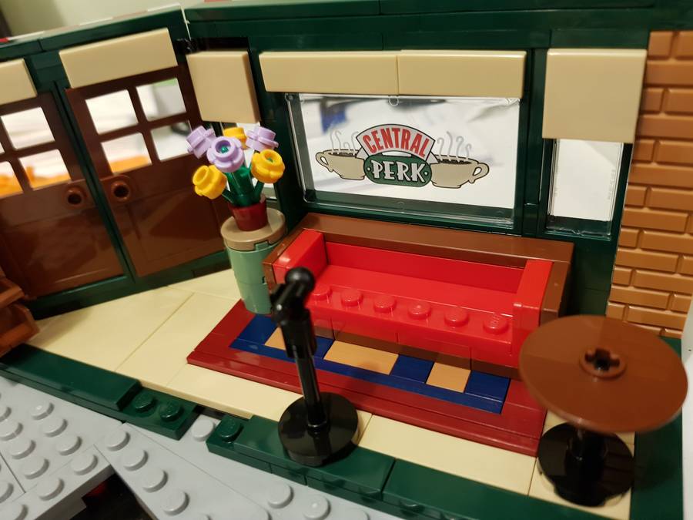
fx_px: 521
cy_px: 260
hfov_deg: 67.3
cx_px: 346
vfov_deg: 53.1
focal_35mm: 26
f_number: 1.7
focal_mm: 4.2
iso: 200
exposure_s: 1/17
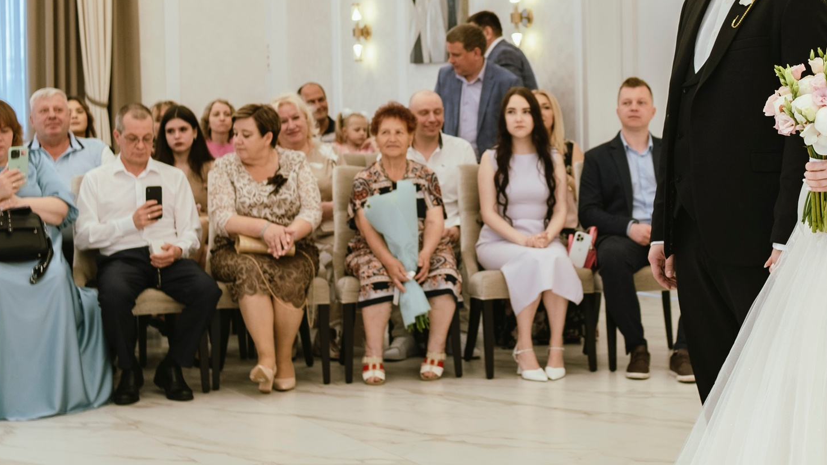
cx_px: 550
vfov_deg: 16.7
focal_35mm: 72
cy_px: 151
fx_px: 1579
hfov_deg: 29.2
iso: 160
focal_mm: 23
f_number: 2.2
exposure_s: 1/180
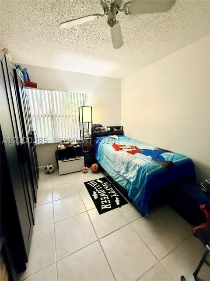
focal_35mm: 14
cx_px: 105
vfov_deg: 102.1
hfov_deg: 85.7
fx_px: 113
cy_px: 140
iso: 500
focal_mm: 2.22
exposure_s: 1/60
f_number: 2.2
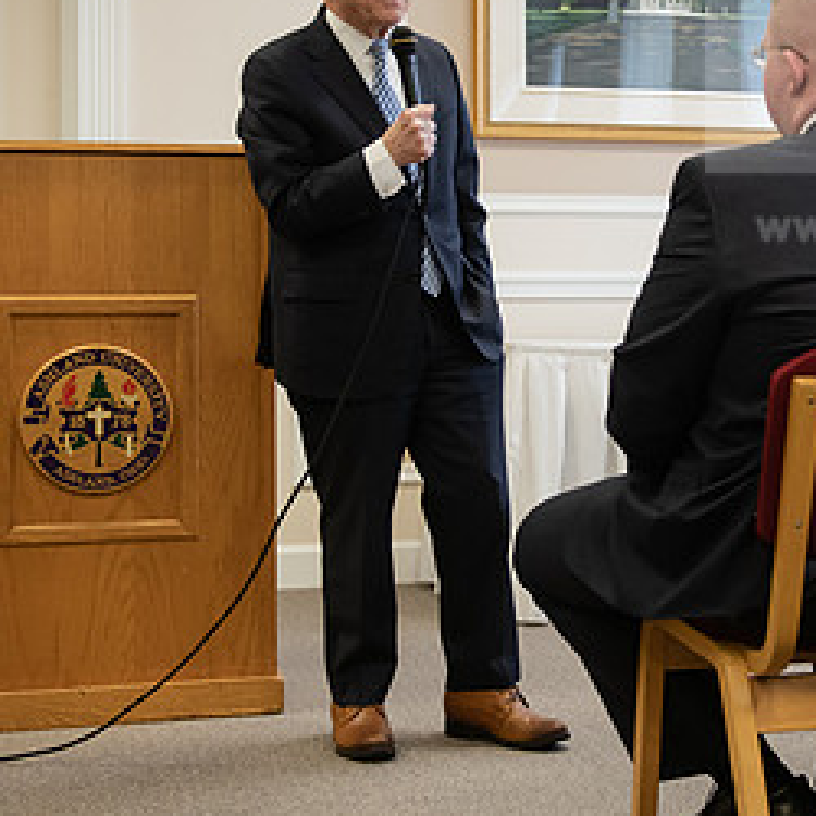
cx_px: 607
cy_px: 295
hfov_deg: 24.1
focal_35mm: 71
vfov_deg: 24.2
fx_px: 1894
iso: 1250
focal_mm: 36
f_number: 3.2
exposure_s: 1/200
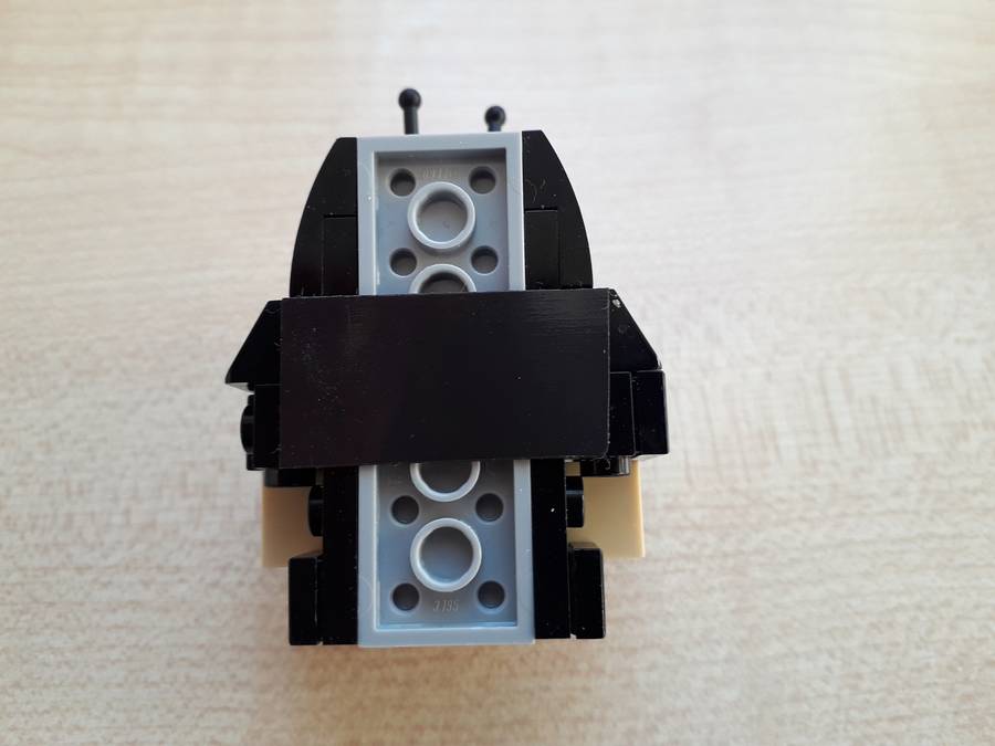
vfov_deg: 51.4
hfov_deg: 65.3
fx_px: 776
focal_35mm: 27
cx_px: 498
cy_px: 373
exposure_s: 1/50
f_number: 1.9
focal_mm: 3.6
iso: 50
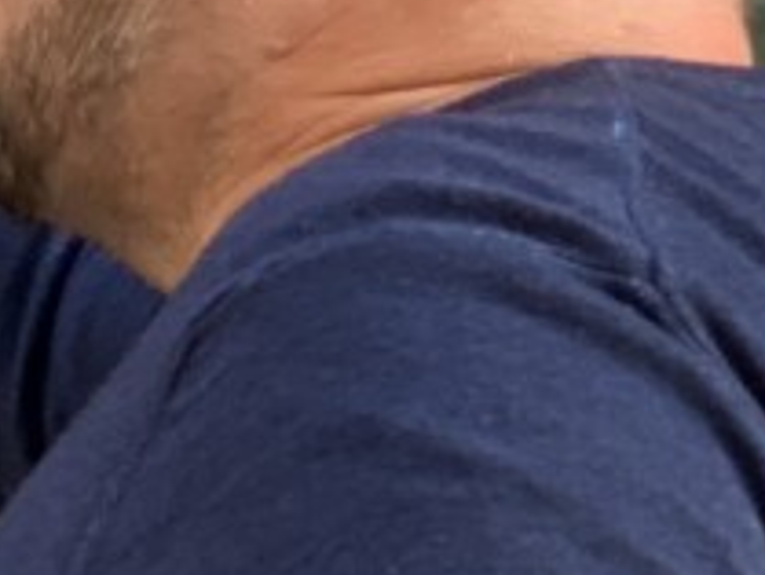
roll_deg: +1.3
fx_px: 7341
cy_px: -747
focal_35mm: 332
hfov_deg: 5.8
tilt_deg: -5.5
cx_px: -986
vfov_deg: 4.4
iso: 20
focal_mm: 6
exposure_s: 1/122
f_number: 2.4
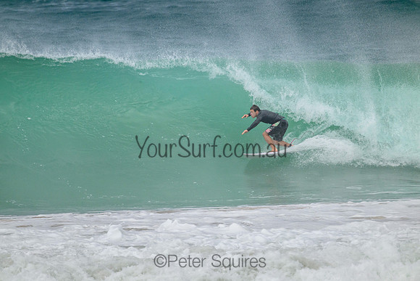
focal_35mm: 800
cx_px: 210
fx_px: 9335
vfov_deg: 1.7
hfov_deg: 2.6
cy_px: 140
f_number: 11
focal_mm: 800
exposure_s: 1/2000
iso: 1250
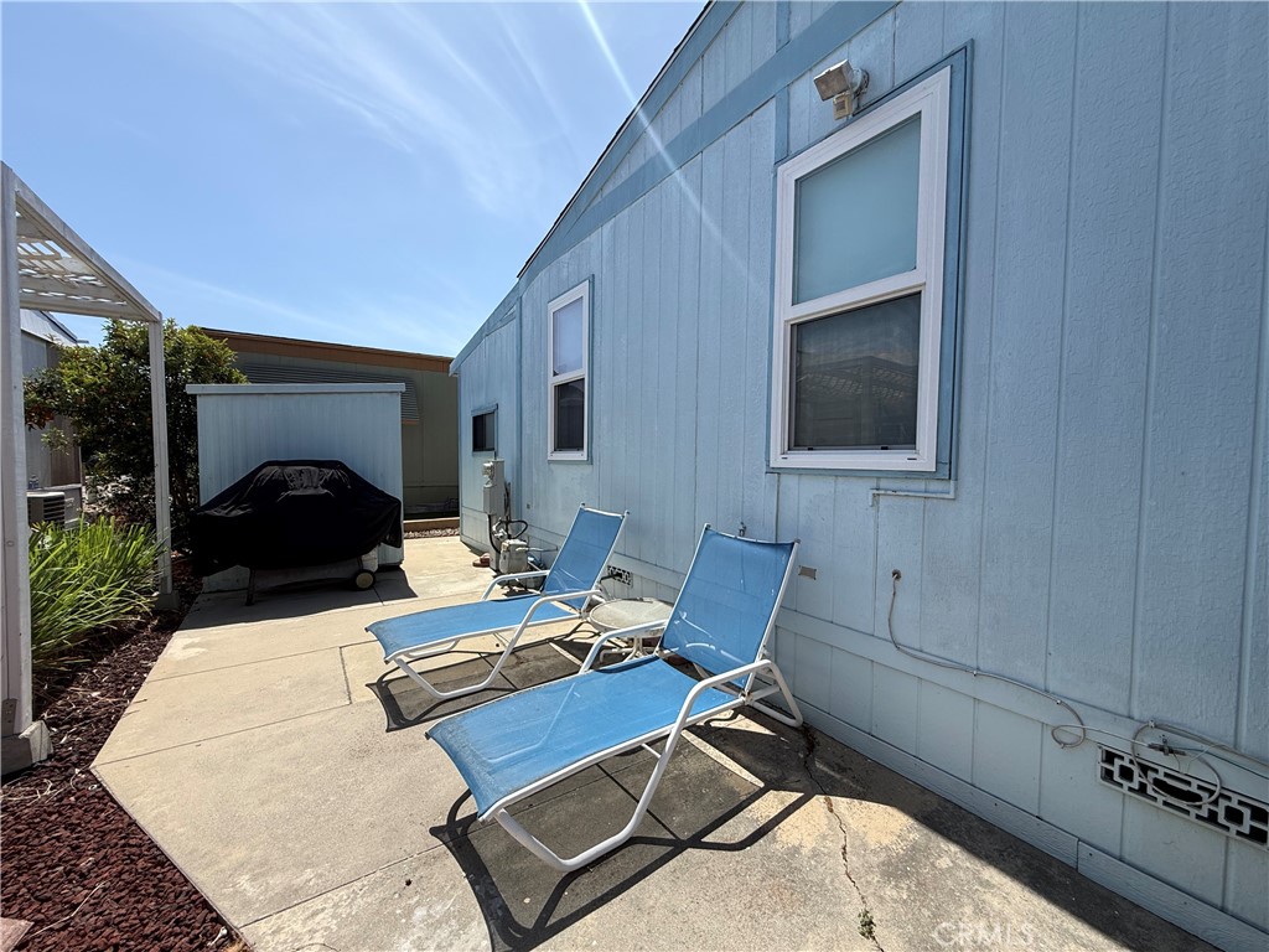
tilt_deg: -1.1
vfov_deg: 85.7
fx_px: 513
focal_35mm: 14
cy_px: 476
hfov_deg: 102.1
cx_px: 634
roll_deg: -0.3
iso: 50
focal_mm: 2.22
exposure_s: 1/1961
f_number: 2.2
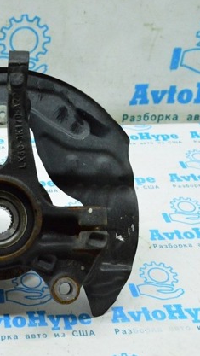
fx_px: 499
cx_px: -14
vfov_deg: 39.2
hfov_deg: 21.6
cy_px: 179
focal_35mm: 53
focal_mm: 22
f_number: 6.3
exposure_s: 1/320
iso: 6400
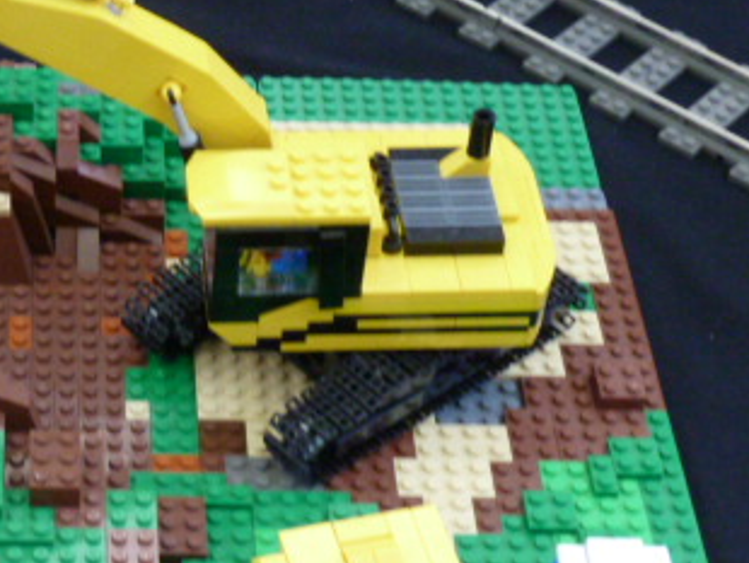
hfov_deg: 19.4
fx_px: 2144
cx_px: 34
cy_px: 413
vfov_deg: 14.9
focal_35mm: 99
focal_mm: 7.9
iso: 400
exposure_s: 1/5
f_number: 3.8
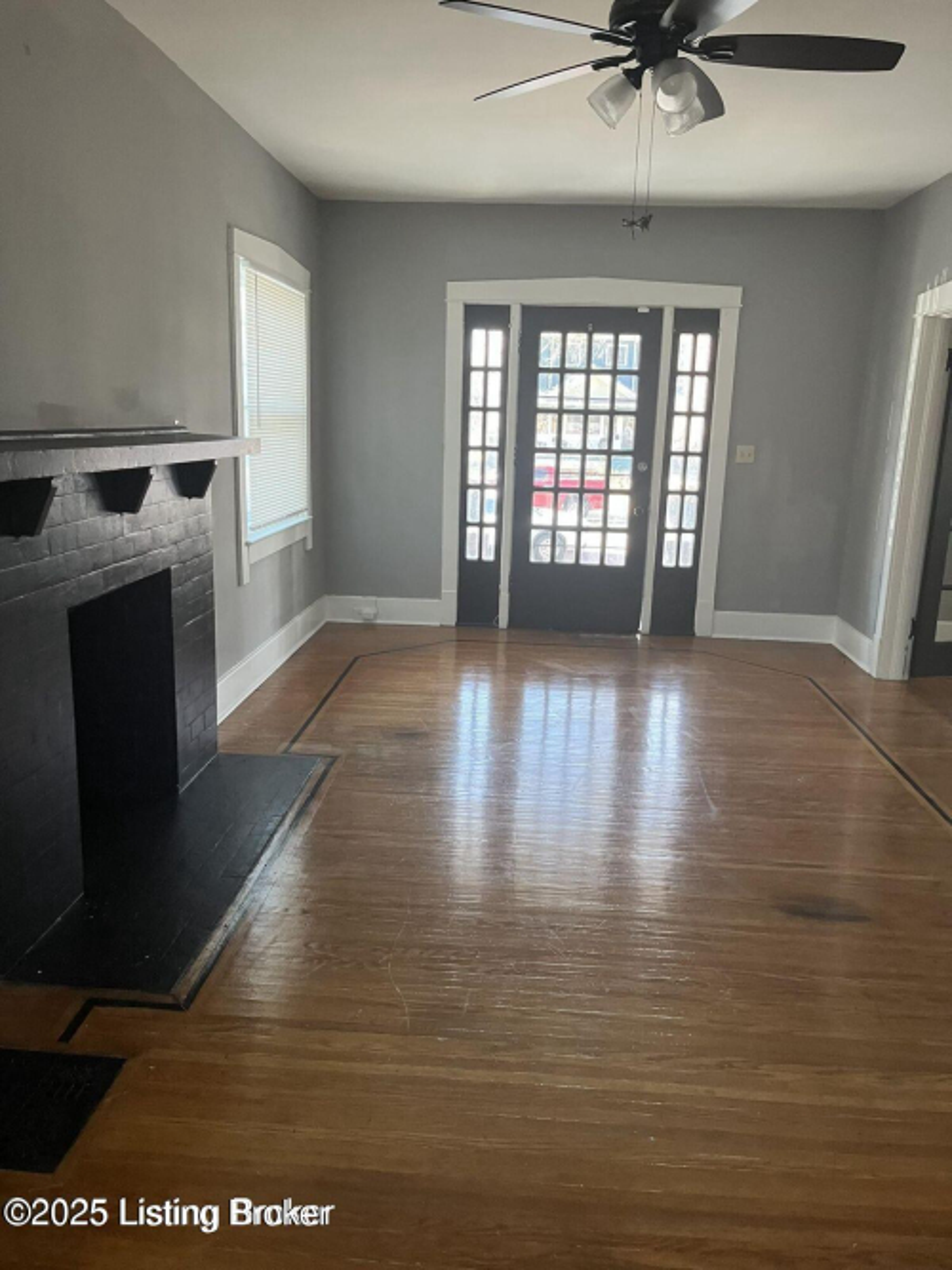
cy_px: 635
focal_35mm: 26
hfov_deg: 53.0
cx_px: 476
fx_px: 954
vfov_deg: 67.3
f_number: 1.6
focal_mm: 5.1
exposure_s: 1/60
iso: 250
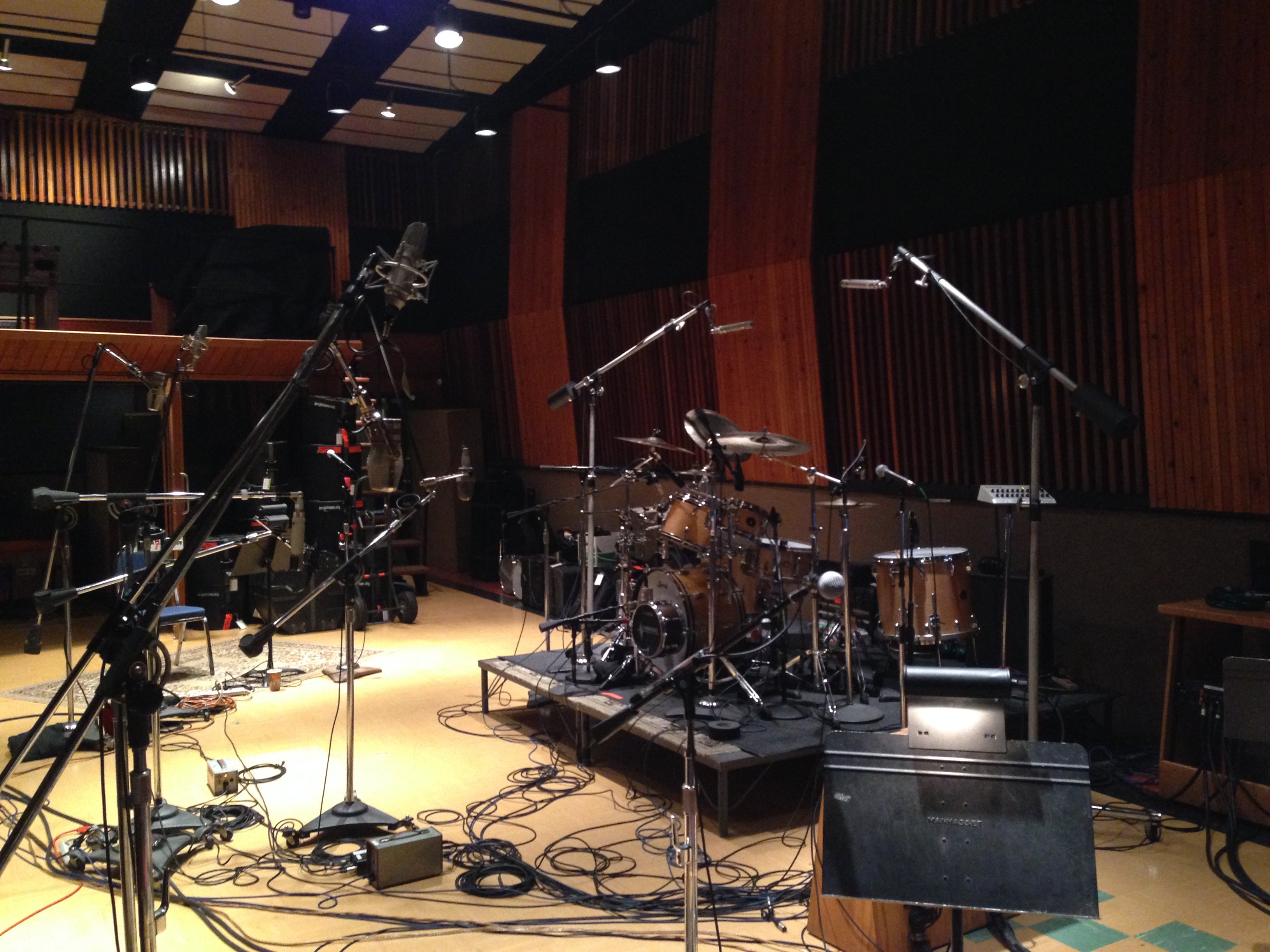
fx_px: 1211
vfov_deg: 42.9
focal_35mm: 33
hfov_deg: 55.4
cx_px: 635
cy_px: 476
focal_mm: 4.12
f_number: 2.4
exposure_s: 1/20
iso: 400
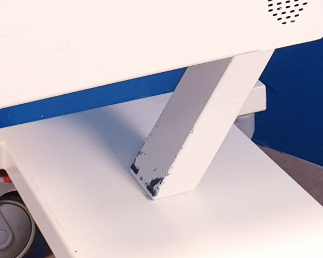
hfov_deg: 18.1
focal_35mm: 106
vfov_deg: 13.4
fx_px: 1013
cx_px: 168
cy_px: -163
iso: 160
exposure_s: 1/50
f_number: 2.4
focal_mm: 4.3
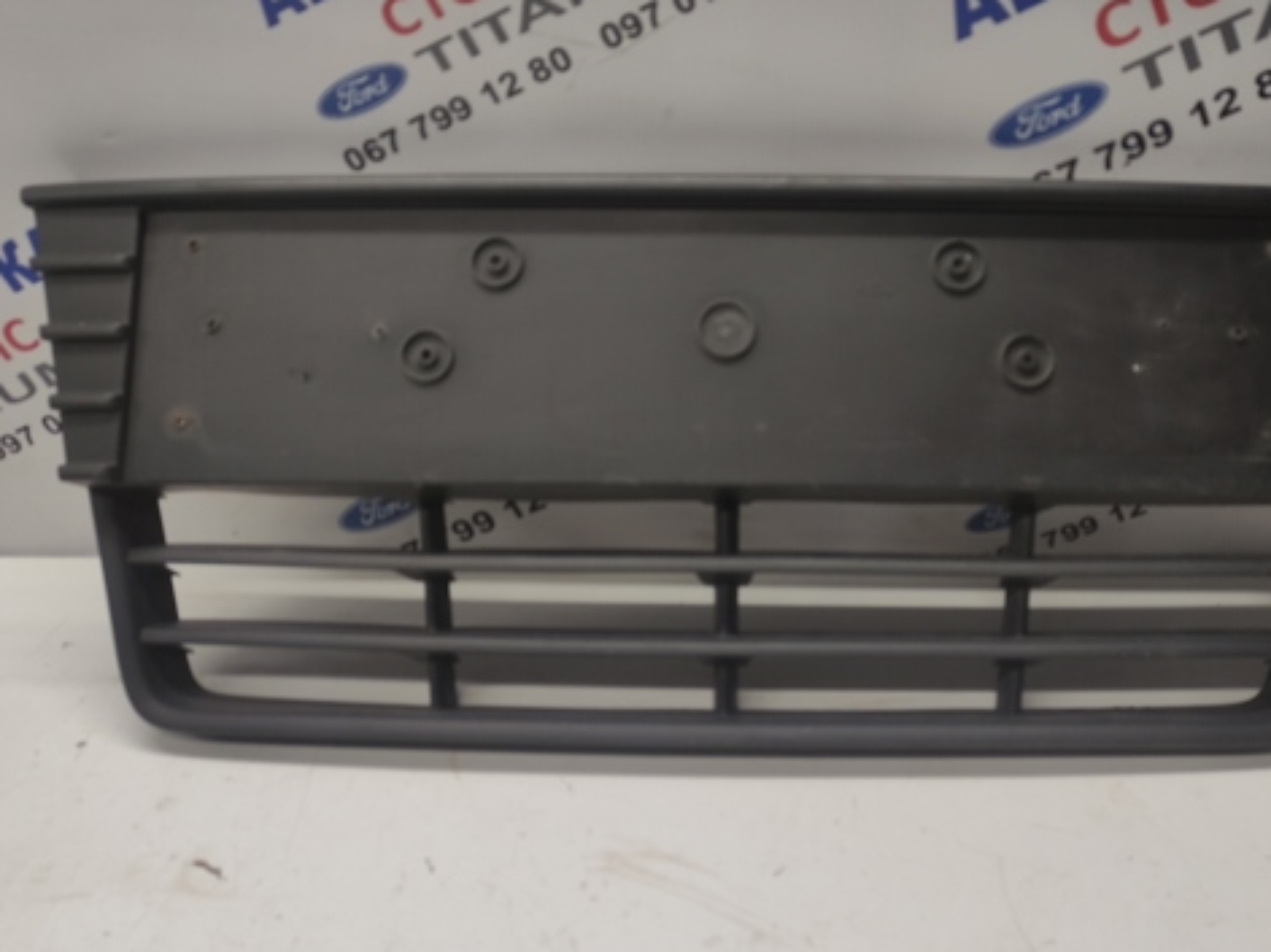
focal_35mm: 34
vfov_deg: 41.5
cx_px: 745
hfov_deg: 53.7
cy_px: 359
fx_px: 1248
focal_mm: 5.43
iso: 101
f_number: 1.89
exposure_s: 1/100
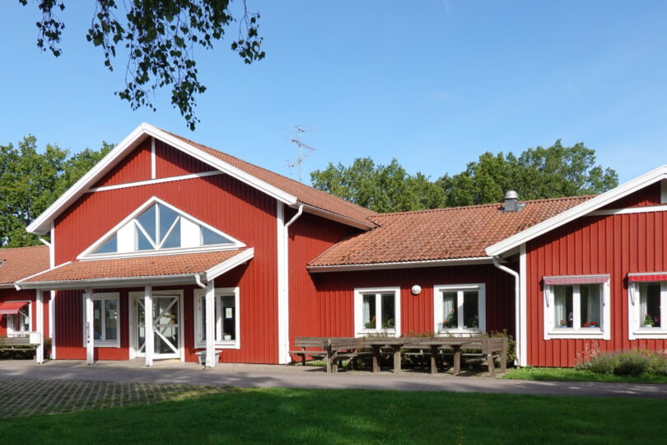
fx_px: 445
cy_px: 222
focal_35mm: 24
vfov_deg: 53.1
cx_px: 334
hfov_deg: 73.7
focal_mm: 9
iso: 125
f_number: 5.6
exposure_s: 1/320
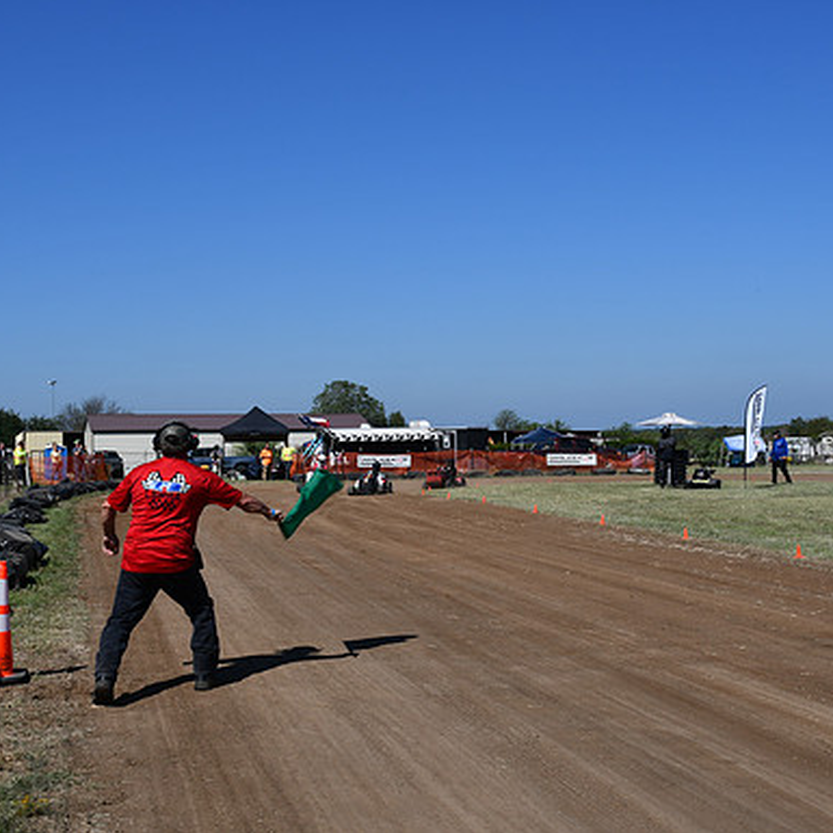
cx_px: 476
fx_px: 1361
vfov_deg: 34.0
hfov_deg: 34.0
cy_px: 416
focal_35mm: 50
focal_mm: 26
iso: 100
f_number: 10
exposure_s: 1/400
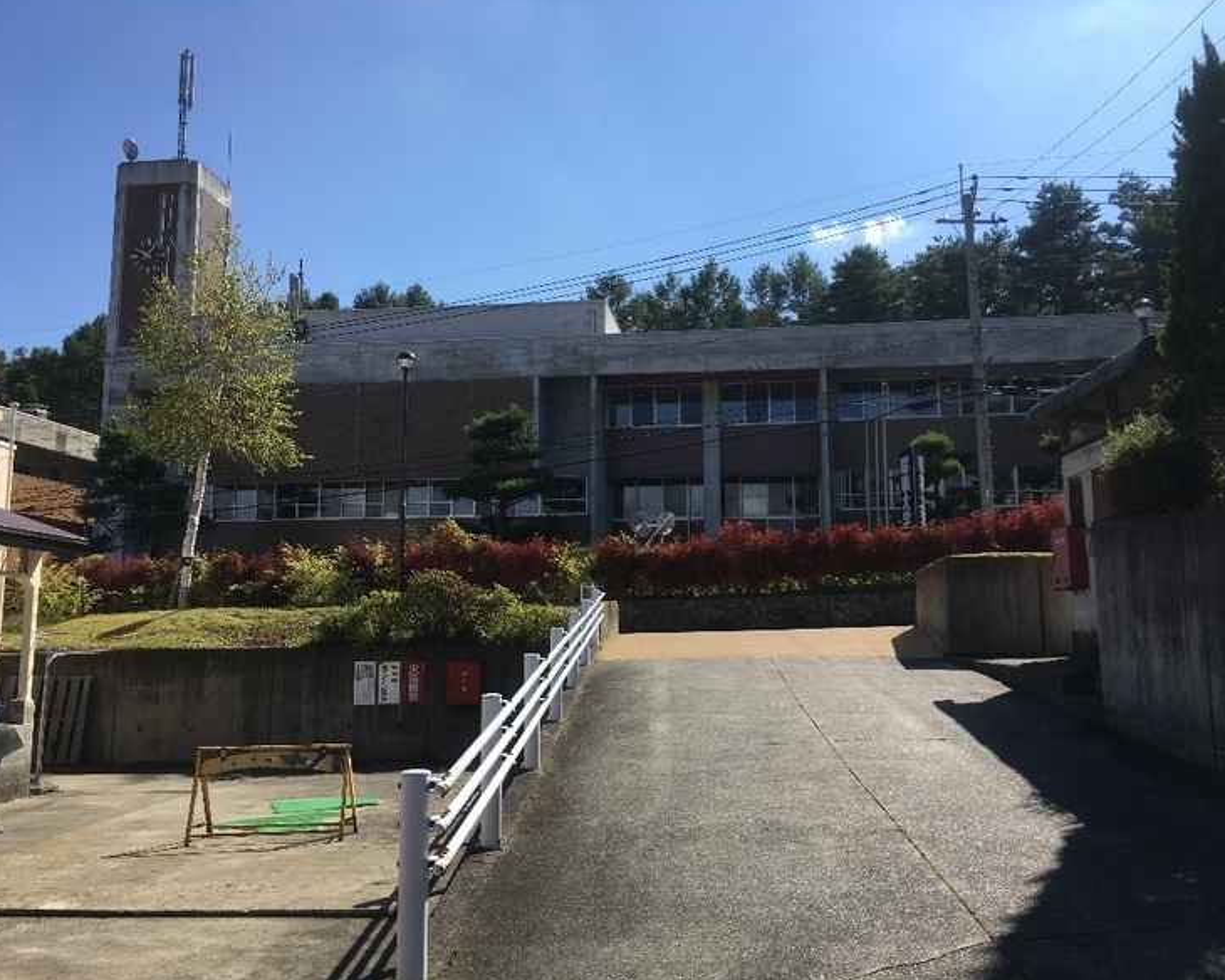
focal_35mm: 31
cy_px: 483
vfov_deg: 47.1
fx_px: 1124
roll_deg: -1.3
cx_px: 634
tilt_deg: +7.8
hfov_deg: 57.2
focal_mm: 4.15
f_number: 2.2
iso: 25
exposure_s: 1/1350
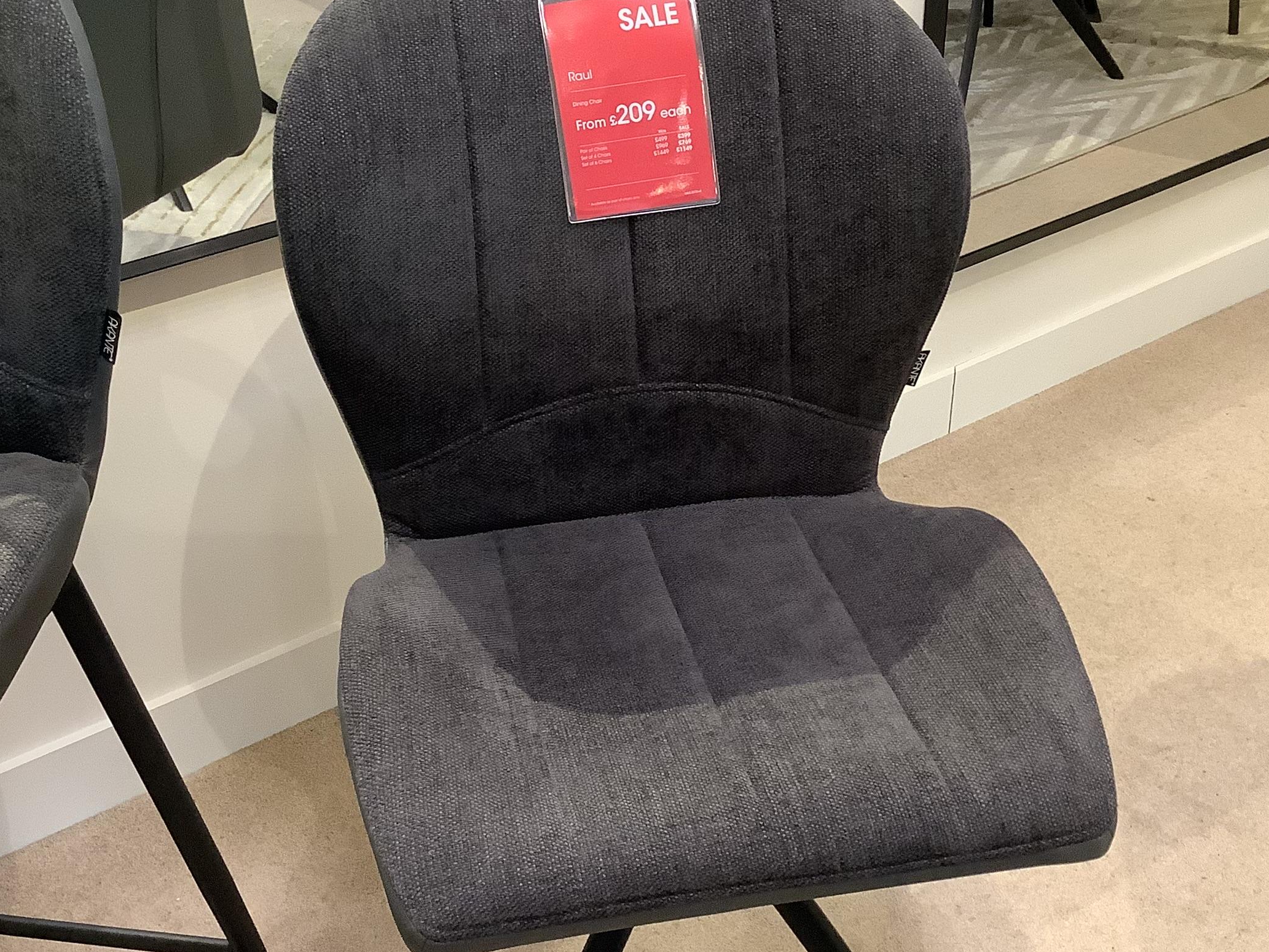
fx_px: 1796
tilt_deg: -36.3
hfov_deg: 38.9
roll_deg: -0.7
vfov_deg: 29.5
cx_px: 676
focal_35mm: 49
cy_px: 634
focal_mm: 3.3
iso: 250
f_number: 2.4
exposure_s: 1/50
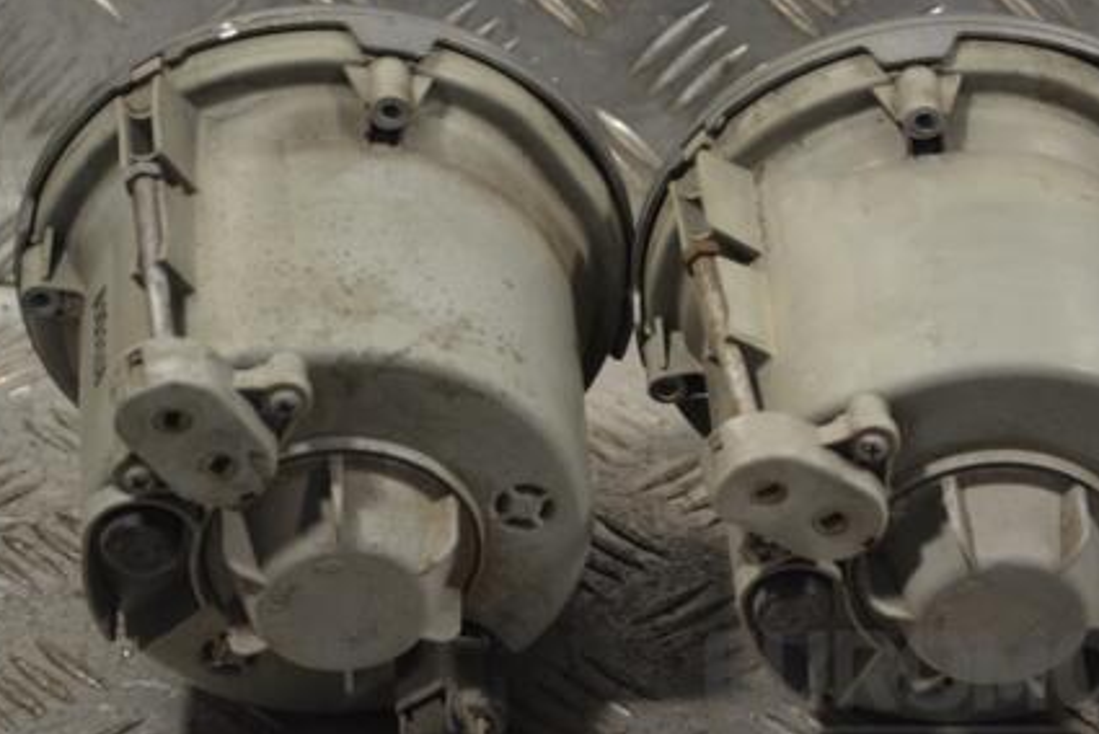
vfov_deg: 12.5
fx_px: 3360
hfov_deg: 18.6
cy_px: 326
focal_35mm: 110
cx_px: 657
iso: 160
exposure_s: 1/30
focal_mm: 52
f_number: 5.6
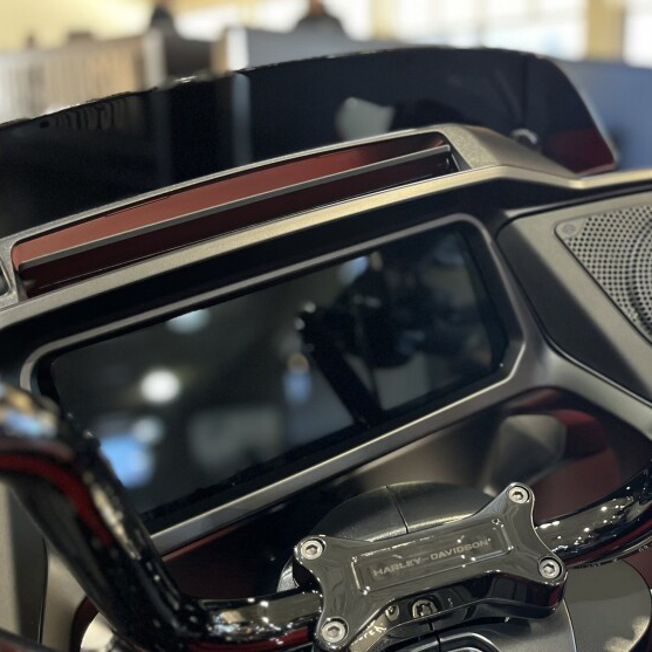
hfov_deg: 36.7
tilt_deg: -11.5
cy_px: 352
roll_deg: +0.7
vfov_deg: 38.3
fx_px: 938
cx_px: 544
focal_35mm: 44
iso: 320
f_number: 1.6
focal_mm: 5.1
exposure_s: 1/60
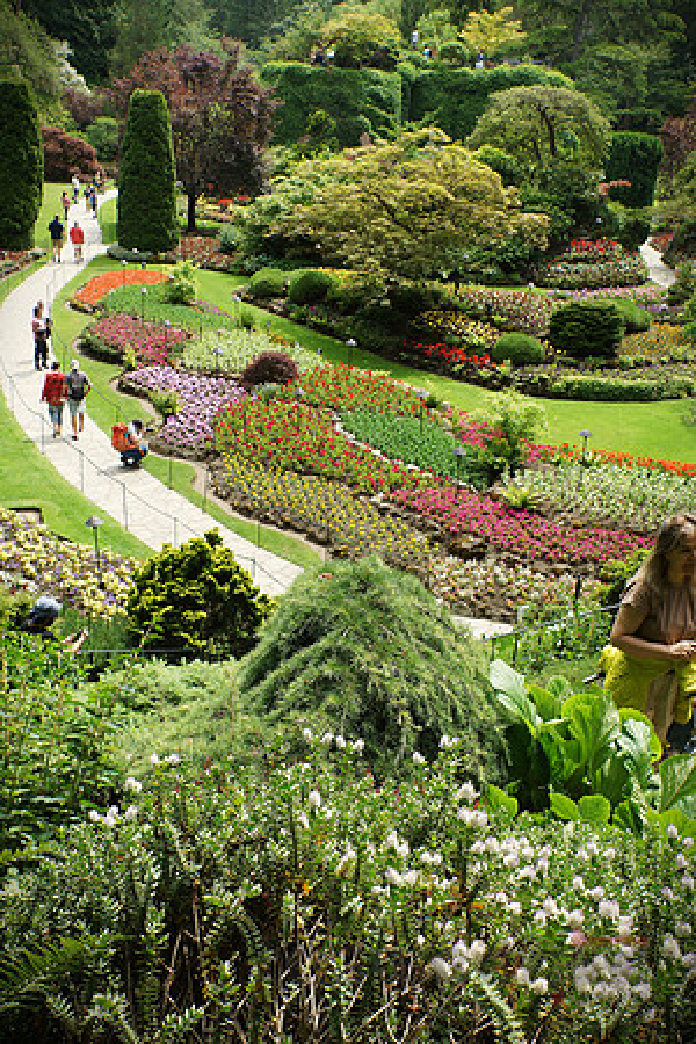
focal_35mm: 36
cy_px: 522
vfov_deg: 53.1
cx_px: 348
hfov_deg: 36.9
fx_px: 1044
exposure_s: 1/100
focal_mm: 24
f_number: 11
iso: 200
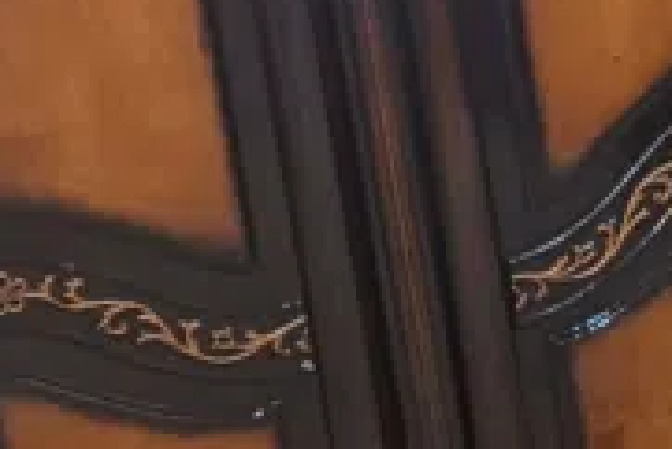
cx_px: 1544
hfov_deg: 12.4
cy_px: 19
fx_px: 2522
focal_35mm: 135
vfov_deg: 10.1
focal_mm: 4.09
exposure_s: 1/25
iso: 542
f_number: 1.6
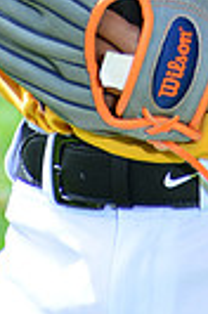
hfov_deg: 1.6
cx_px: 280
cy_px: -279
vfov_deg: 2.4
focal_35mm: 875
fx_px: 7623
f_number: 8
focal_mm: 200
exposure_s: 1/200
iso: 200
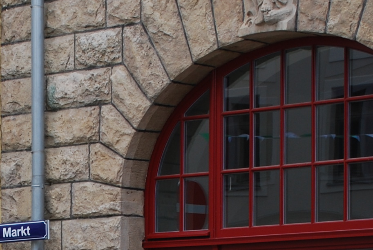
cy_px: 362
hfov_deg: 10.3
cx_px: 0
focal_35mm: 197
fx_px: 2045
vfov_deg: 6.9
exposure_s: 1/160
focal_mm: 31
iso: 100
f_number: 6.3
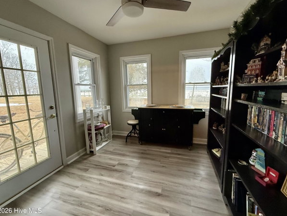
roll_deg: +2.5
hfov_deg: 98.2
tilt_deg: -10.0
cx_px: 146
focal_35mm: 15
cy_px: 106
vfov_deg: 81.8
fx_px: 124
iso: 320
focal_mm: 2.22
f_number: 2.2
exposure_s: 1/120
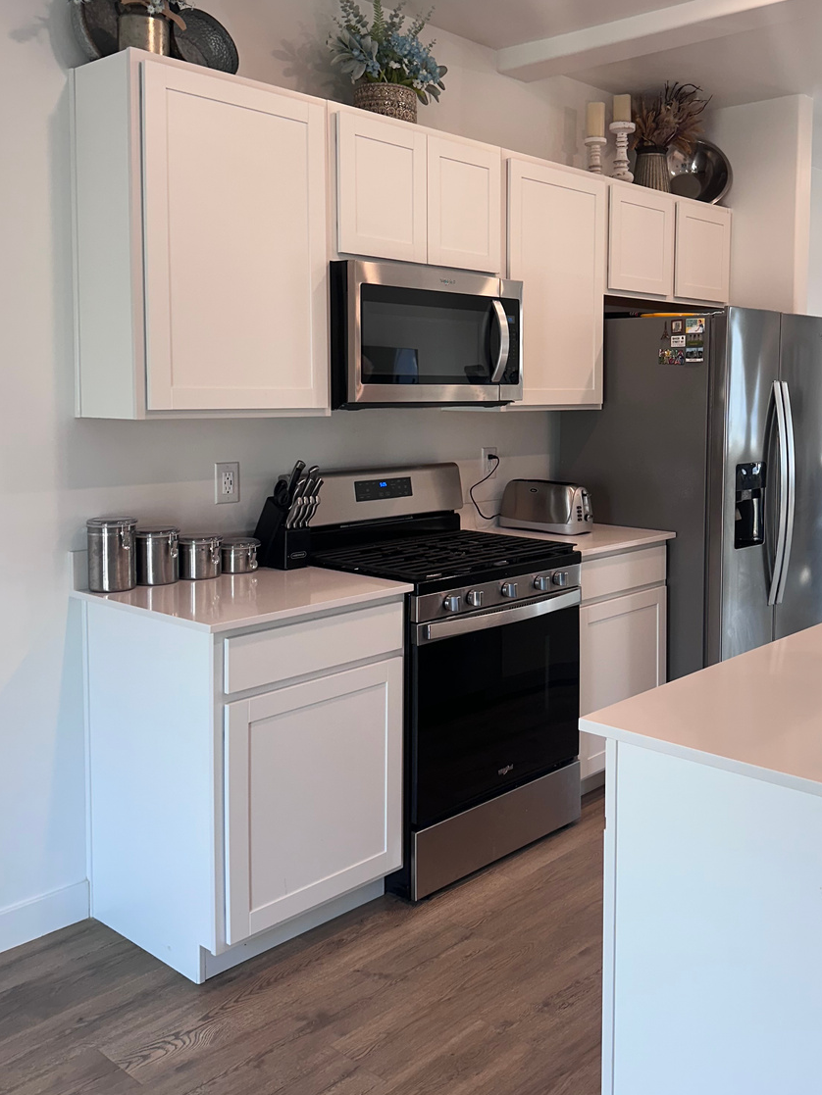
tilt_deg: -2.7
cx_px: 522
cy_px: 445
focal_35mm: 33
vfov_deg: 55.0
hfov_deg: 42.6
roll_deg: +0.2
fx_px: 1045
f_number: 1.78
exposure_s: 1/120
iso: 100
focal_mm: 6.86
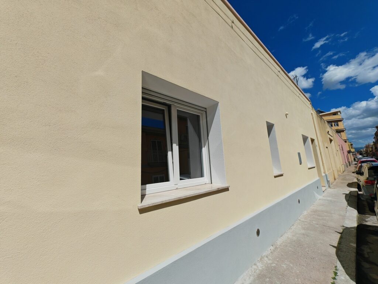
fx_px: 142
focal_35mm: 13
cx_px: 189
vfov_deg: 89.9
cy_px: 142
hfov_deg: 106.2
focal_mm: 1.82
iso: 50
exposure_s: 1/1400
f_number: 2
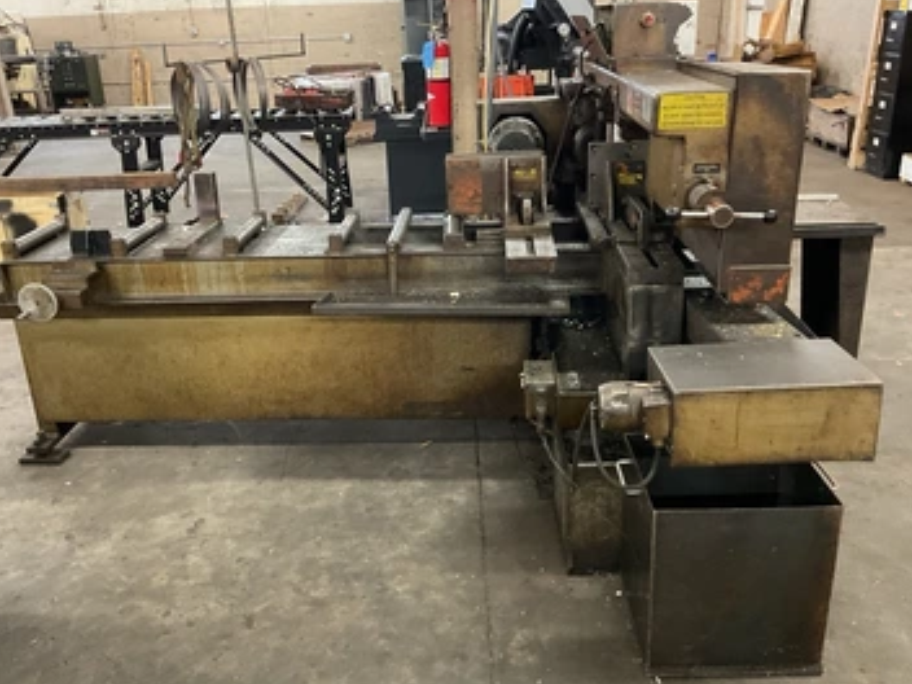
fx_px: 869
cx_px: 456
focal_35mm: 33
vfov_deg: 42.9
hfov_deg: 55.4
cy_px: 347
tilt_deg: -21.3
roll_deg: -0.3
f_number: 1.8
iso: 500
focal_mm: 3
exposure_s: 1/30
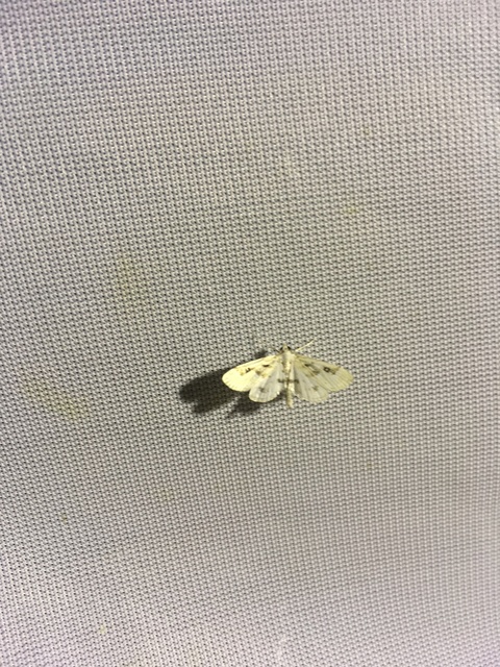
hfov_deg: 48.2
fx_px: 559
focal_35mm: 29
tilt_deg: -13.5
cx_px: 250
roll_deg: +5.0
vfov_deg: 61.7
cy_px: 334
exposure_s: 1/33
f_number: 2.2
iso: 125
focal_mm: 4.15
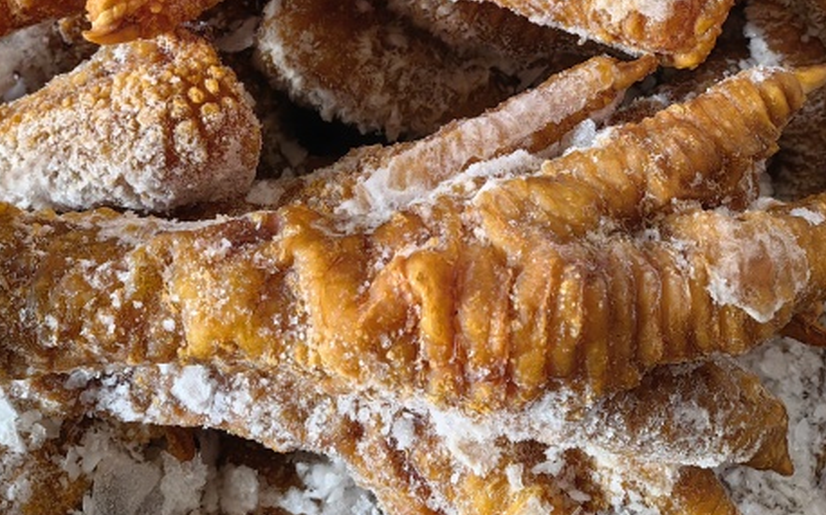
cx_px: 442
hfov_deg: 40.3
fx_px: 1125
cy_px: 43
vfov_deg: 25.0
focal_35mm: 50
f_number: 4
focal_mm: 5.75
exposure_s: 1/300
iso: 250
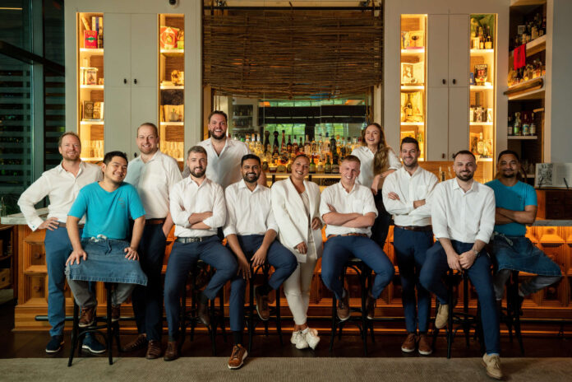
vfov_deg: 36.9
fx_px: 572
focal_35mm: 36
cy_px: 191
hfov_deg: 53.1
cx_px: 286
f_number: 5
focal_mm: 36
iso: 1000
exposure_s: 1/125
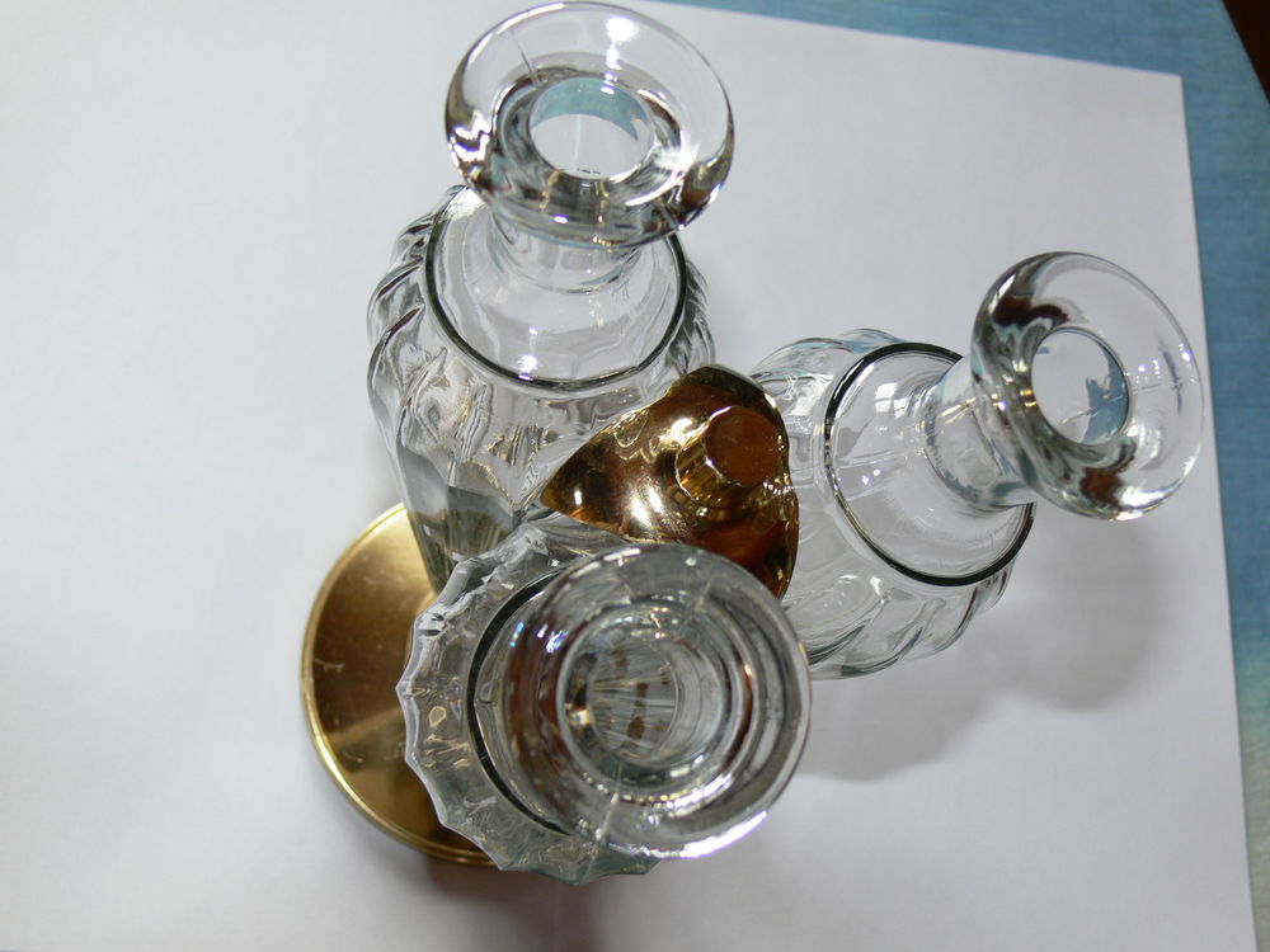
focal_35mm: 50
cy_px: 476
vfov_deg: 29.1
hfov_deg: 38.2
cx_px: 635
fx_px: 1834
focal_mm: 9.9
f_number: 3.2
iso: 80
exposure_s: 1/40
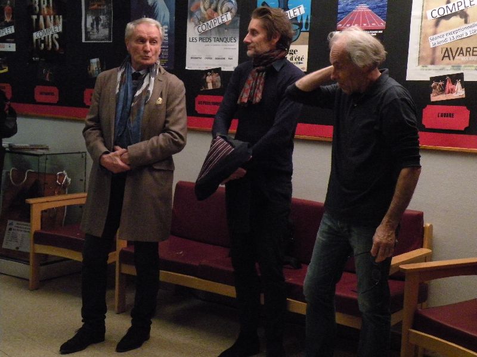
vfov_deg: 26.1
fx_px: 772
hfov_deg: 34.3
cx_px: 238
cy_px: 178
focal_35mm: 56
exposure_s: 1/125
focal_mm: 9.8
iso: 800
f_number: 3.5
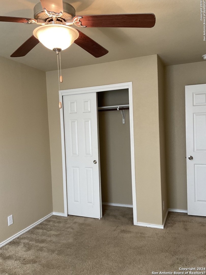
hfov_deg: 48.2
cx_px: 103
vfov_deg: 61.7
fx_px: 230
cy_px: 138
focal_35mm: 29
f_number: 1.8
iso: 64
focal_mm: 3
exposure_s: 1/60
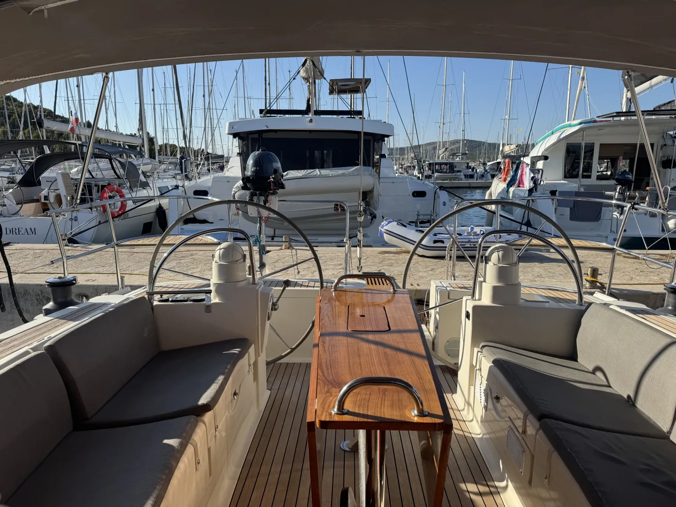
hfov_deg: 71.6
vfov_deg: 56.8
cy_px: 254
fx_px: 469
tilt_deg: -10.5
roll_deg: +0.2
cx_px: 338
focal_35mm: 24
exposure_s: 1/3802
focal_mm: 6.76
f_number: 1.78
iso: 80
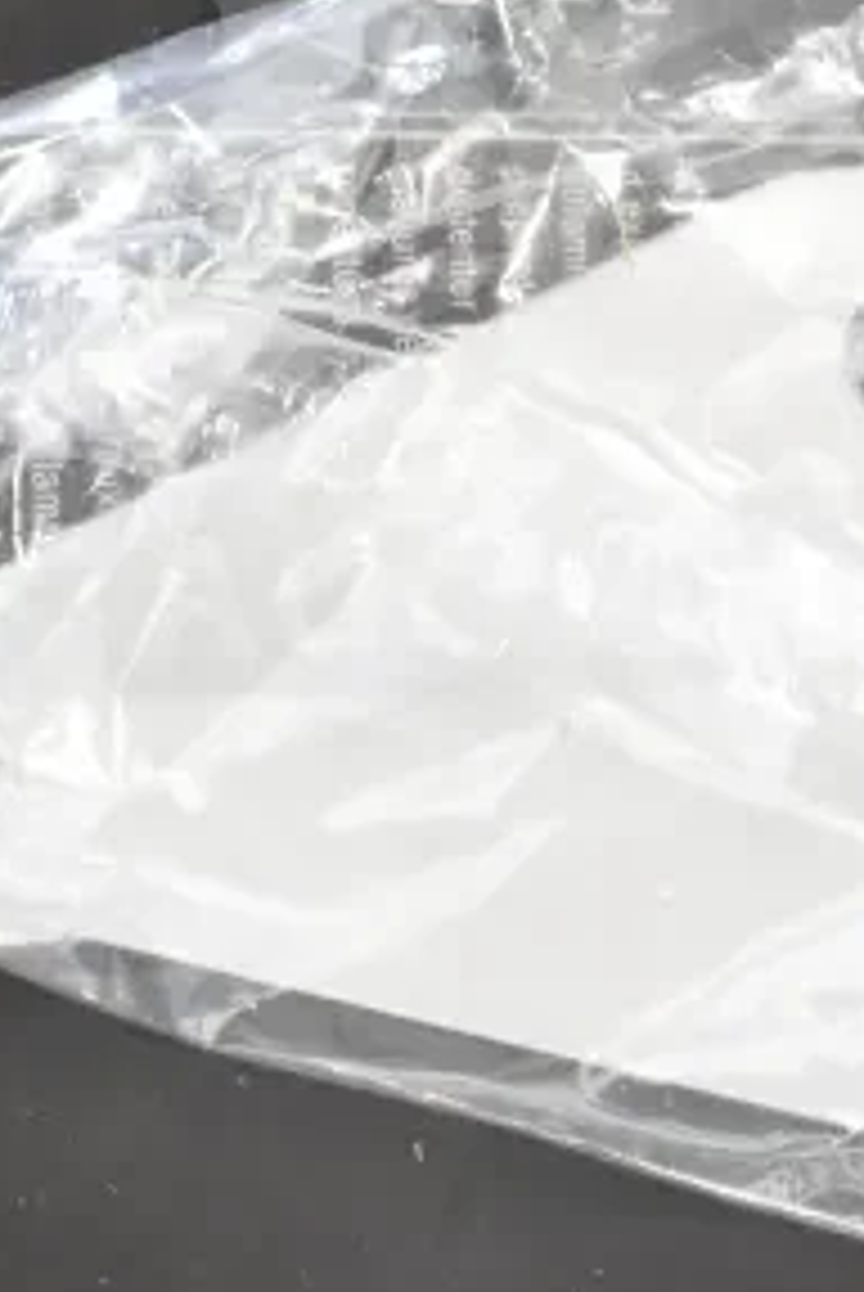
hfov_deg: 15.9
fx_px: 3088
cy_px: 338
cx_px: 608
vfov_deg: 23.4
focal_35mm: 86
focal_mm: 18
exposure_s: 1/30
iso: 2000
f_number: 3.5
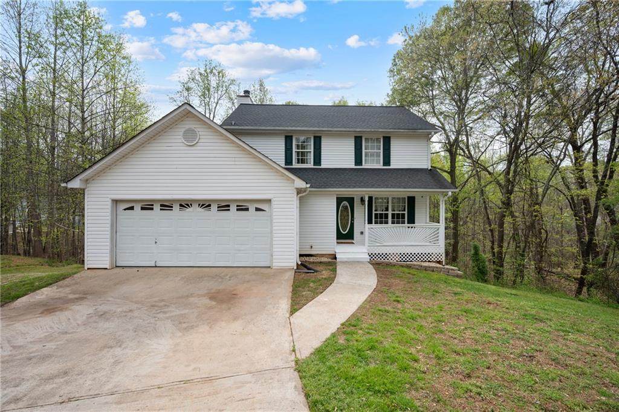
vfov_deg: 81.2
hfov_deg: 104.3
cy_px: 206
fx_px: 241
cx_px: 310
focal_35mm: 14
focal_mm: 14
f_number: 8
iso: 100
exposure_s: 1/60
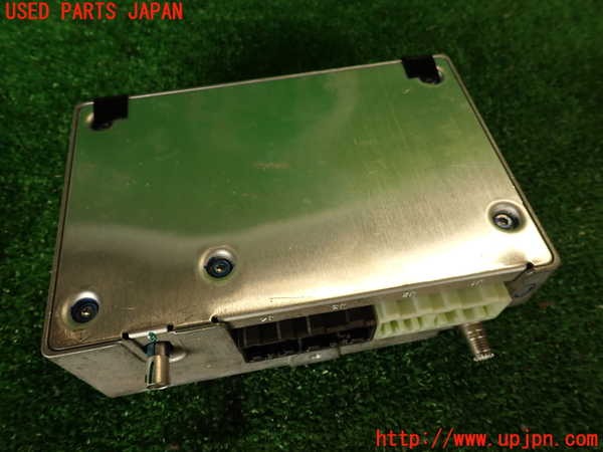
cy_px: 226
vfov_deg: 54.9
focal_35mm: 25
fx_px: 435
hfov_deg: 69.4
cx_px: 302
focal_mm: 4.5
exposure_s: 1/80
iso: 100
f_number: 2.8
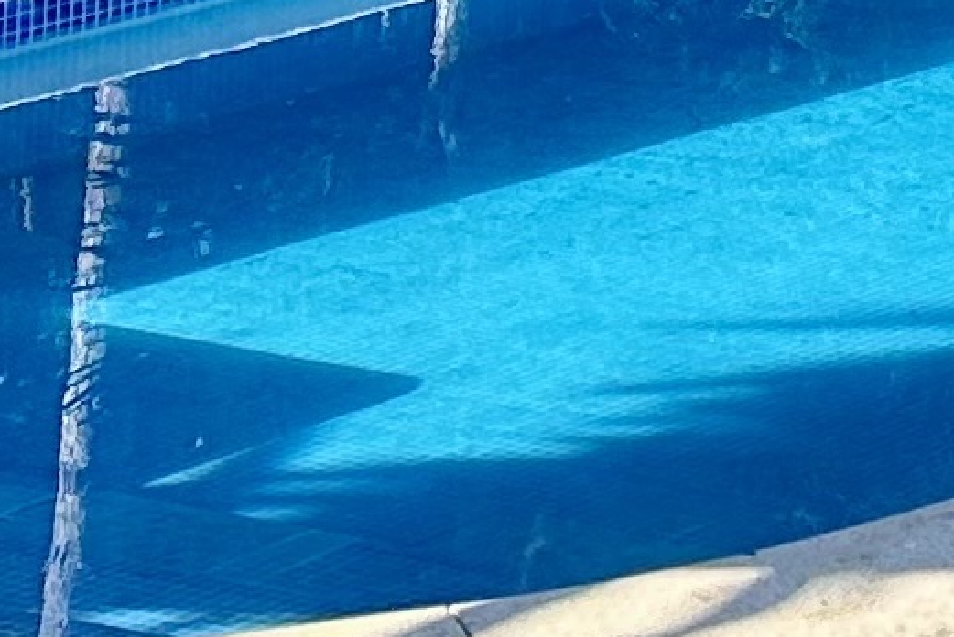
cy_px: -1305
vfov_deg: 6.5
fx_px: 5117
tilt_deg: +2.1
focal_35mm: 193
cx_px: 2421
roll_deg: -1.2
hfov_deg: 9.3
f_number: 1.78
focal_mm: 6.86
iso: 80
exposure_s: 1/2732
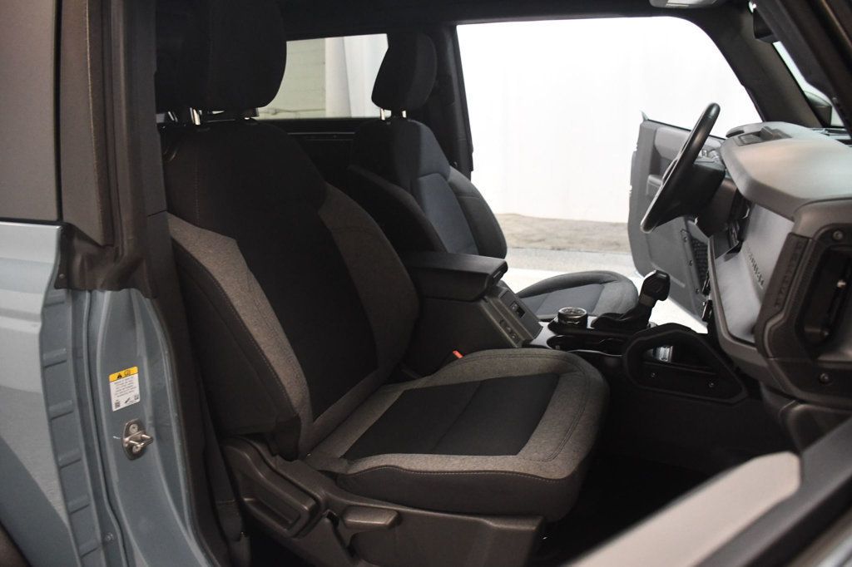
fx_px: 639
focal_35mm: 27
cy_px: 284
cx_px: 426
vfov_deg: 47.9
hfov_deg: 67.4
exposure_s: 1/80
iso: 3200
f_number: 3.5
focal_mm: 18
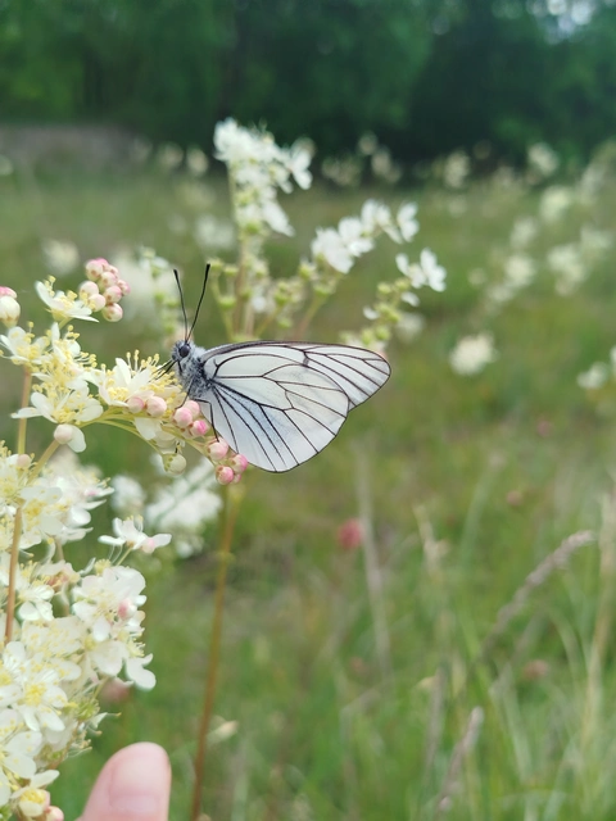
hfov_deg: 42.9
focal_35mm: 33
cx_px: 308
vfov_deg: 55.4
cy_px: 410
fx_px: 783
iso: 50
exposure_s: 1/589
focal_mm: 5.31
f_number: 1.7
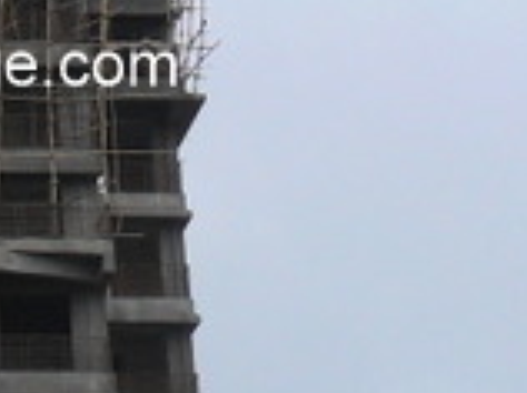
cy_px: 88
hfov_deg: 11.8
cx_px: -327
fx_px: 2402
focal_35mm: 158
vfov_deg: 9.3
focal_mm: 5.7
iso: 100
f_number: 3.7
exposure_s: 1/750
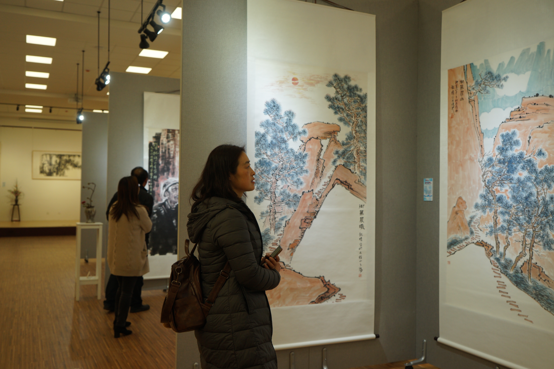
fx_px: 508
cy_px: 184
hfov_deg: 57.2
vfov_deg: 40.0
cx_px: 277
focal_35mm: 33
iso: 800
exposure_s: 1/500
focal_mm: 33
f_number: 4
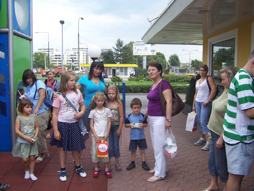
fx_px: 250
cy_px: 96
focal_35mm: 34
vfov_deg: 41.8
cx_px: 127
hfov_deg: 54.0
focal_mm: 5.6
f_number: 2.7
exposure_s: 1/500
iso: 80
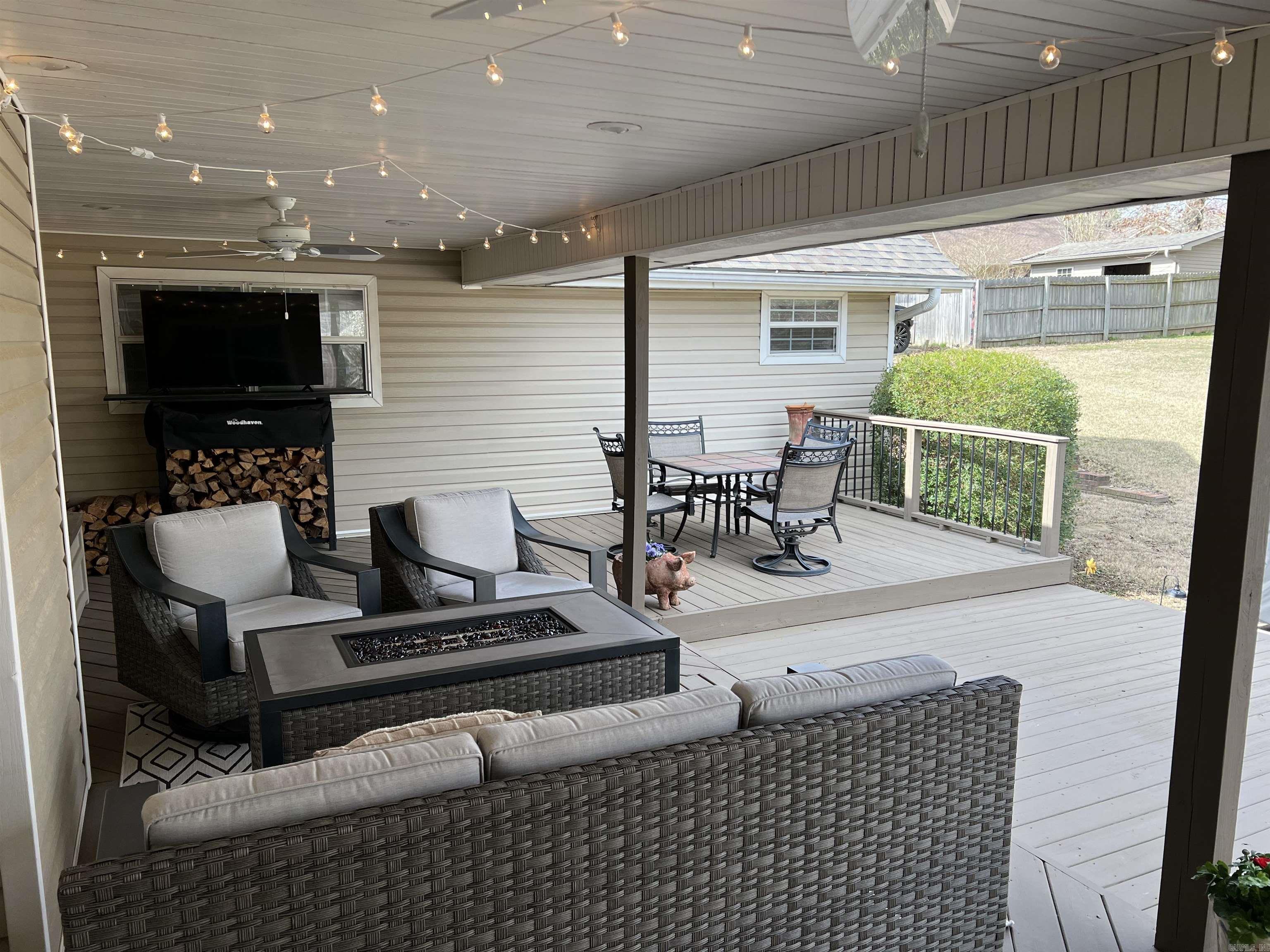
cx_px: 635
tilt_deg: -9.0
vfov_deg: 53.1
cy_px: 476
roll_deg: +1.1
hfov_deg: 67.3
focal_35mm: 26
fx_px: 954
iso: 50
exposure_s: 1/480
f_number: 1.5
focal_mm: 5.7
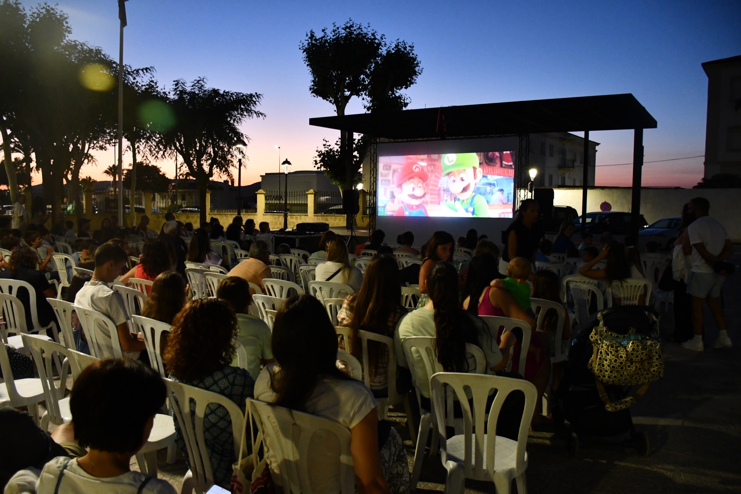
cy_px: 247
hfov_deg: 67.4
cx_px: 370
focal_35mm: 27
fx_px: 556
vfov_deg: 47.9
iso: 3200
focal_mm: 18
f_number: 3.5
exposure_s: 1/80
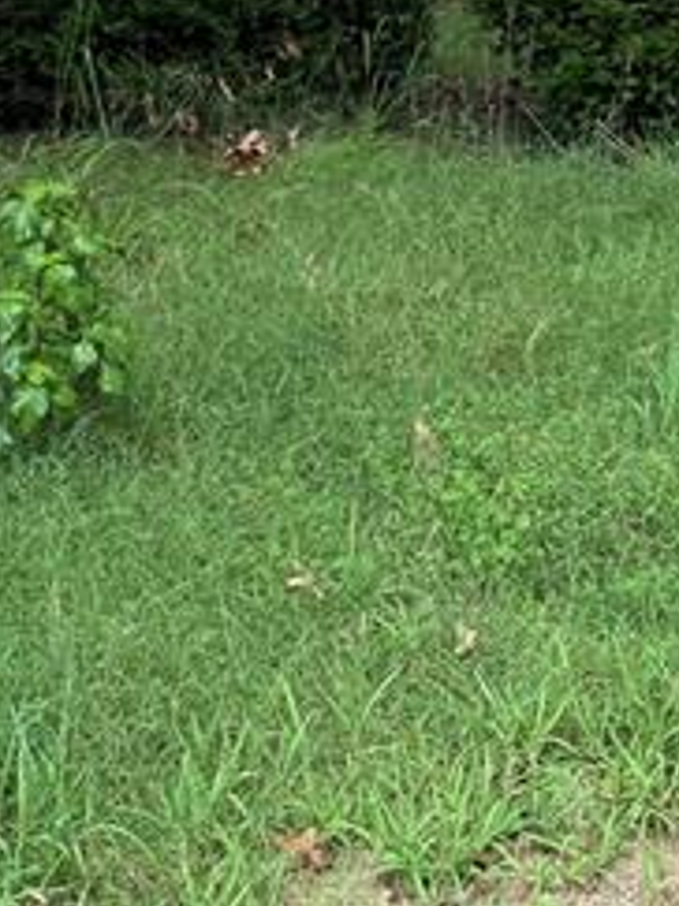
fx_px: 1989
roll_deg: +1.6
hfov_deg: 18.8
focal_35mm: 76
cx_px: 701
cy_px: -283
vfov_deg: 22.8
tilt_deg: -5.7
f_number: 1.78
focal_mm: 6.76
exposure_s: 1/60
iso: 250
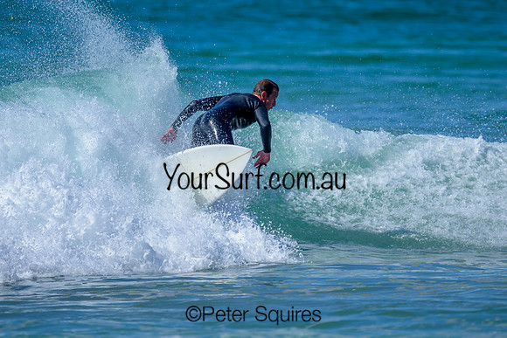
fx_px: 13793
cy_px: 139
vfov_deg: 1.4
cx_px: 208
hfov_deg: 2.1
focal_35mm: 979
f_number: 6.3
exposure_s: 1/2000
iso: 280
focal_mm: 800
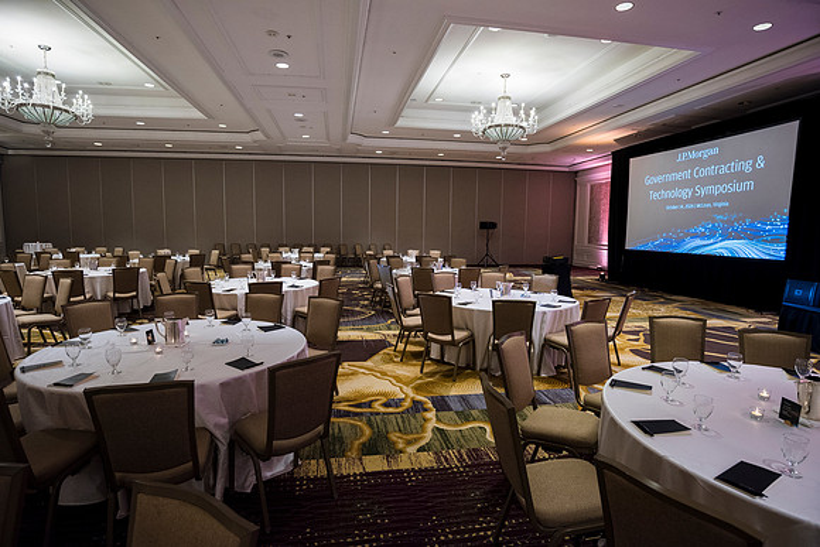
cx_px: 410
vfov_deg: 67.4
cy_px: 274
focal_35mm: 18
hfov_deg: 90.0
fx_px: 410
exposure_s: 1/60
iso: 1400
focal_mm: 18
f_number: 4
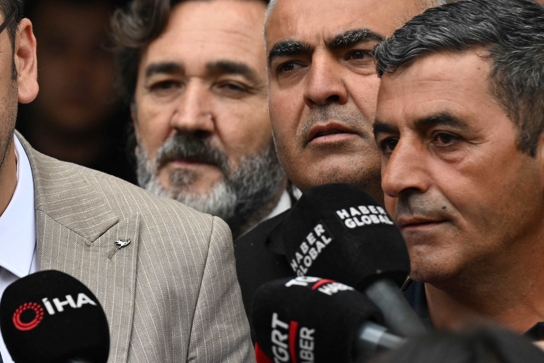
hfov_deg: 4.1
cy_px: 159
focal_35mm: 496
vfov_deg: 2.8
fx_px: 7494
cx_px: -65
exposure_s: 1/500
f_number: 4
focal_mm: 200
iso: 320
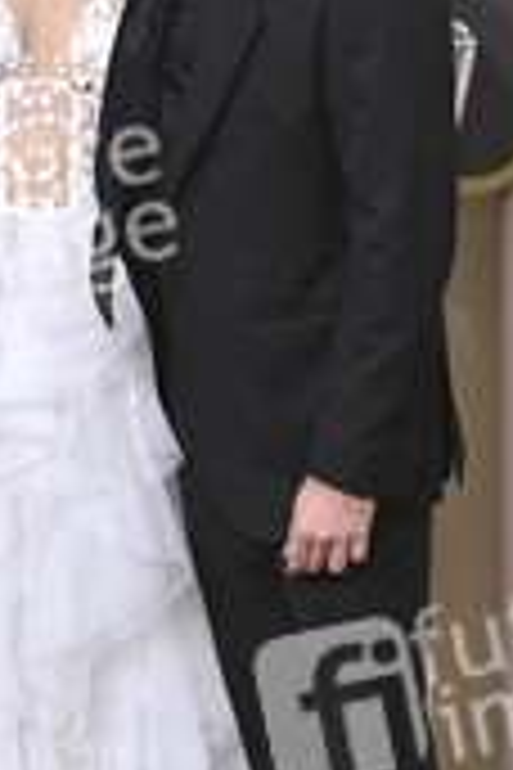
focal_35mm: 199
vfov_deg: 10.3
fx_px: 4253
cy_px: 459
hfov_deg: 6.9
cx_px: 76
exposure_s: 1/640
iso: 800
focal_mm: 85
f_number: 8
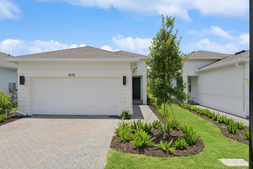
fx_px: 169
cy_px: 84
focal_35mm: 24
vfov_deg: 53.1
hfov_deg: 73.7
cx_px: 126
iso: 100
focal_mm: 24
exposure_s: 1/160
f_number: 8
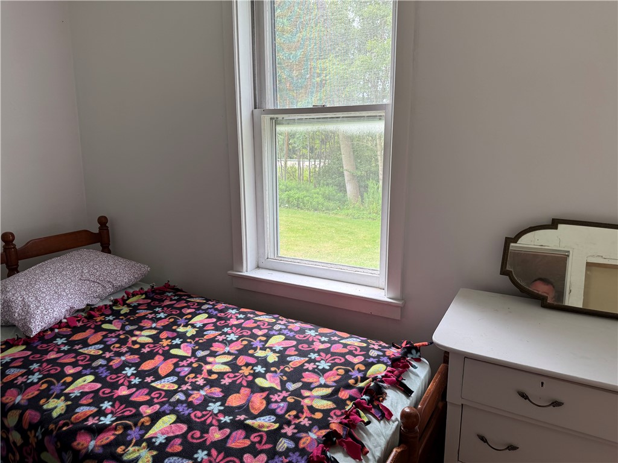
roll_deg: +0.1
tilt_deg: -11.5
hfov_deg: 71.6
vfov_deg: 56.8
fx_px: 428
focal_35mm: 24
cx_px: 309
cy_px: 232
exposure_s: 1/187
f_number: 1.78
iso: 64
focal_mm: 6.76
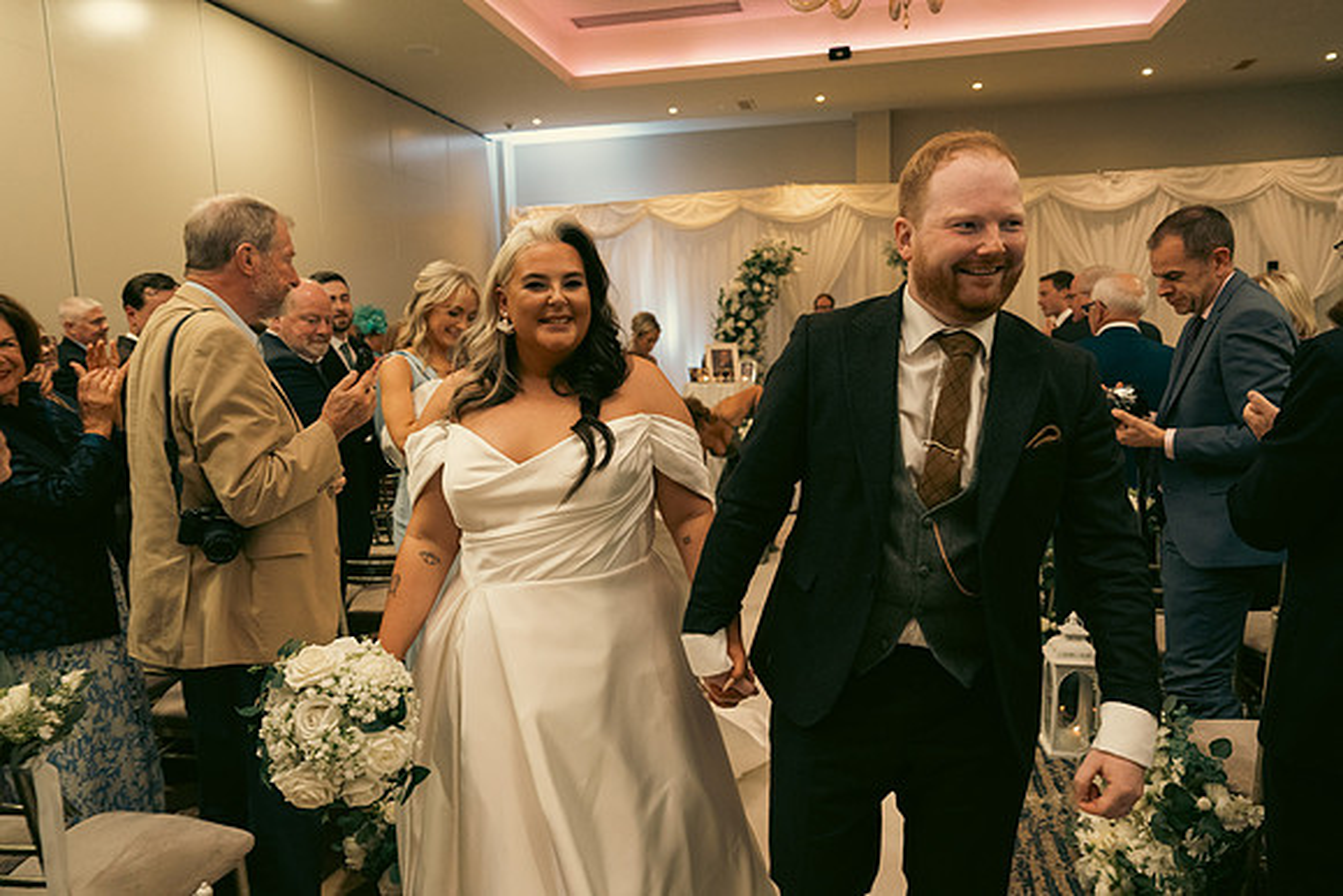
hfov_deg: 73.7
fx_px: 896
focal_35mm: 24
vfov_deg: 53.2
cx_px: 672
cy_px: 448
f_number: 3.5
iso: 2500
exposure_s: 1/160
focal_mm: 24
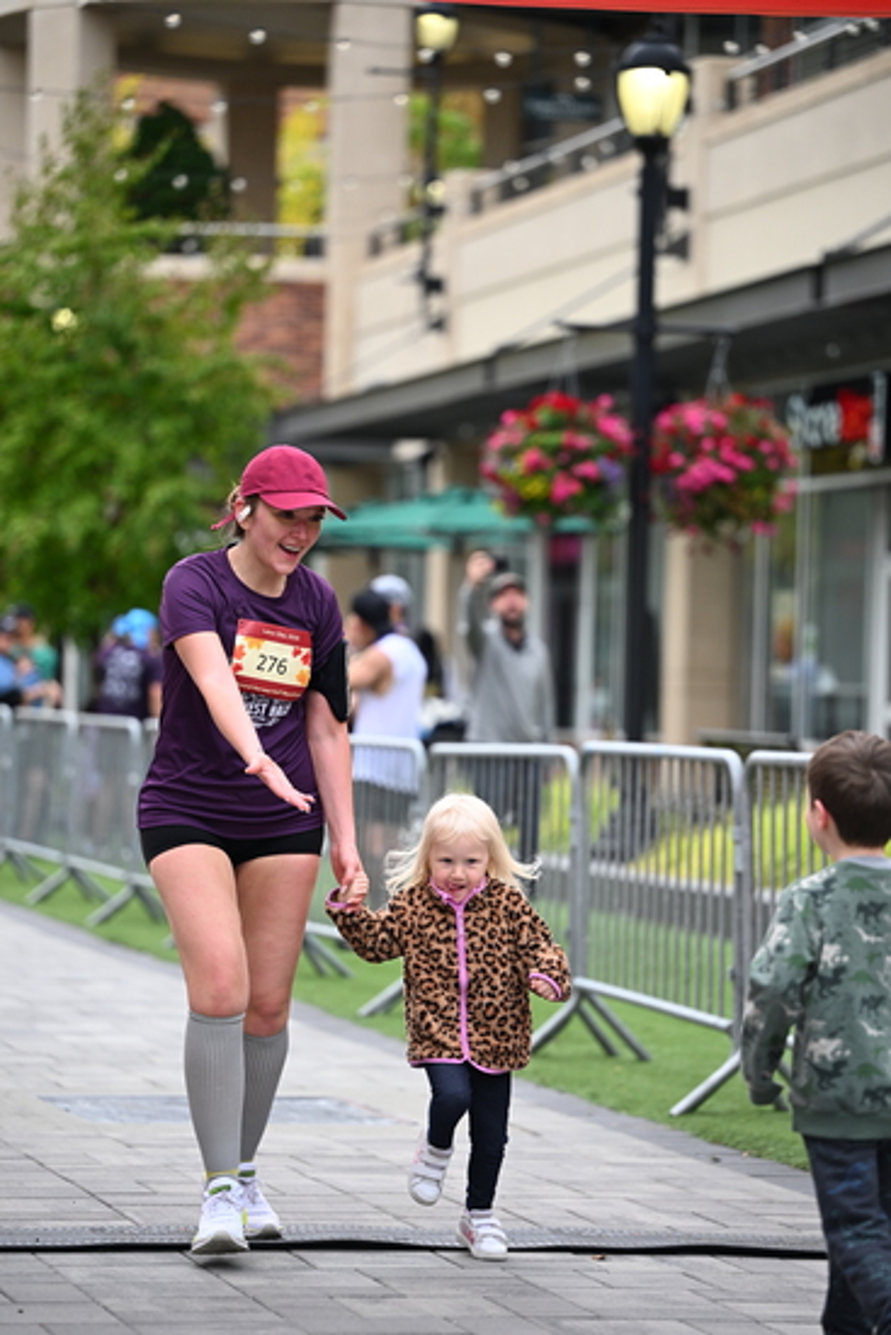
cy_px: 668
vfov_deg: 16.4
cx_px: 446
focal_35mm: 125
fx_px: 4637
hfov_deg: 11.0
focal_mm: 125
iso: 640
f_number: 2.8
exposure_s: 1/2500
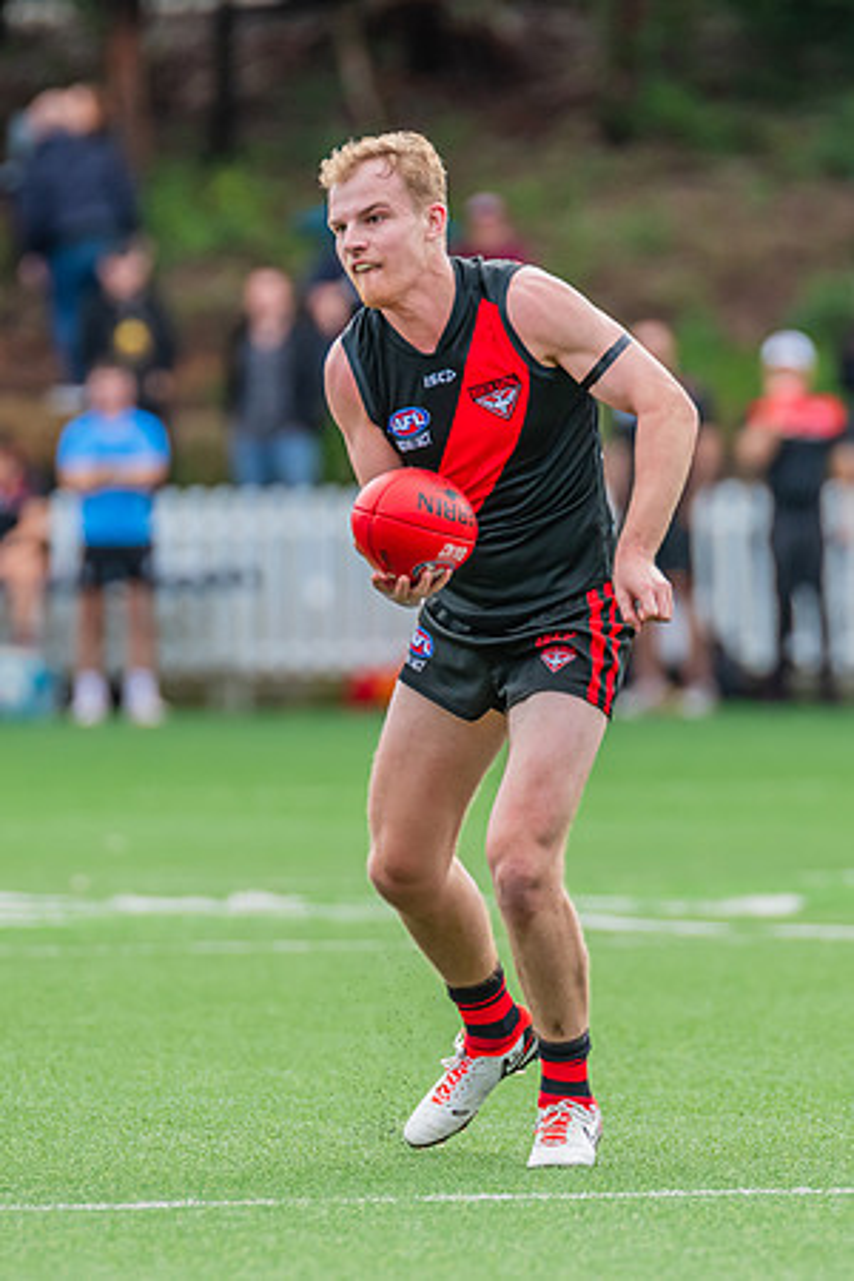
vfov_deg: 2.8
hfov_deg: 1.9
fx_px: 25947
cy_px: 714
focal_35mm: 729
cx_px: 525
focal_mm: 420
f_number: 5.6
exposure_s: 1/1250
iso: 800
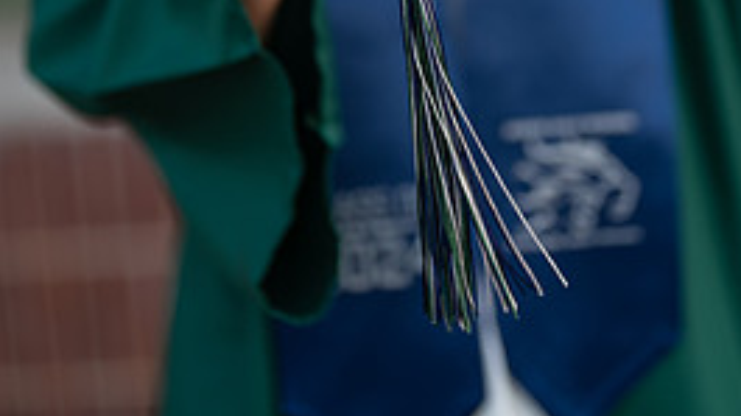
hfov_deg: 23.9
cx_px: 417
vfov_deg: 13.3
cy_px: -45
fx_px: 1749
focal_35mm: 89
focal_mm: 50
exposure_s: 1/320
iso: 100
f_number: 1.2
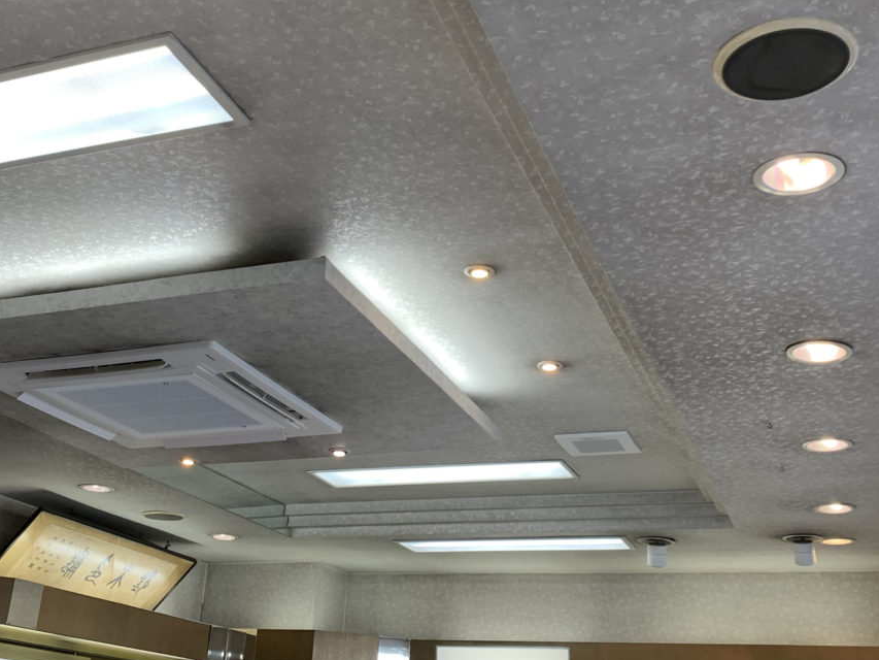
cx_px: 378
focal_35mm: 39
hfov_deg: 47.7
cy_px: 270
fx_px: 990
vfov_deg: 36.7
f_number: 1.8
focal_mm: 4.25
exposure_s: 1/100
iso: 64
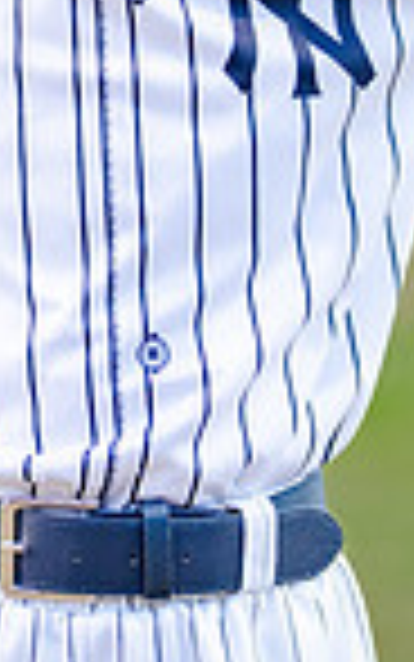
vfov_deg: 8.5
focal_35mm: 246
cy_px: -28
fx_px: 4437
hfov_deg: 5.3
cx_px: 45
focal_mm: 50
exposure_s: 1/1000
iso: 250
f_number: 1.2
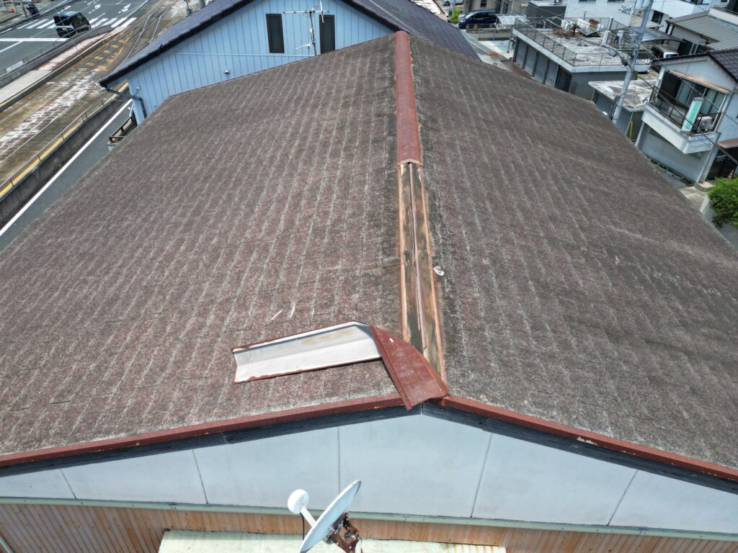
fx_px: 512
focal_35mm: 24
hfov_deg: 71.6
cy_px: 276
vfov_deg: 56.8
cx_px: 369
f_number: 1.7
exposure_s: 1/1000
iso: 100
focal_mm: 6.72
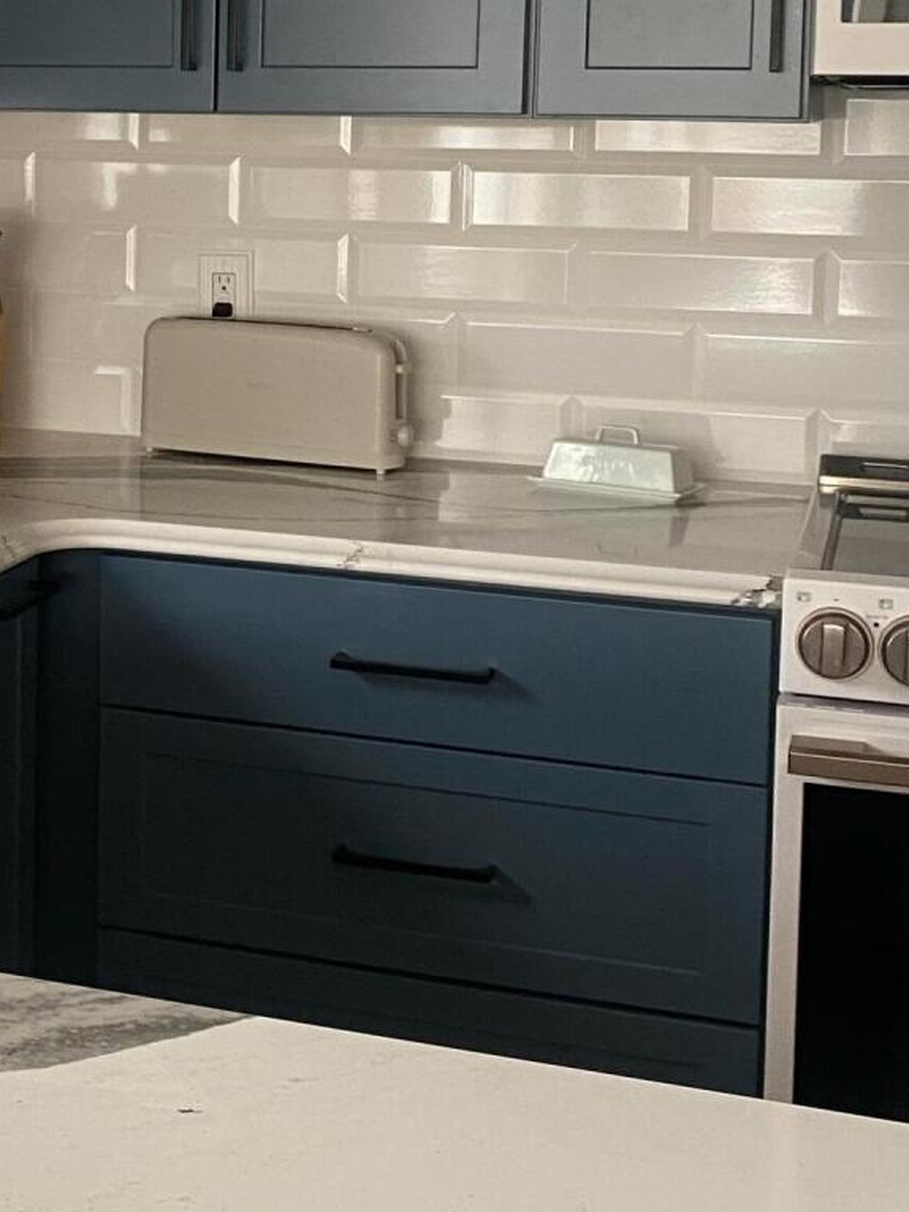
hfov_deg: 20.9
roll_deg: +0.1
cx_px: -10
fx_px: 2380
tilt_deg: -3.8
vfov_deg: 28.1
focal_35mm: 68
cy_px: 279
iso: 160
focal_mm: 4.25
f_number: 1.8
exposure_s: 1/60
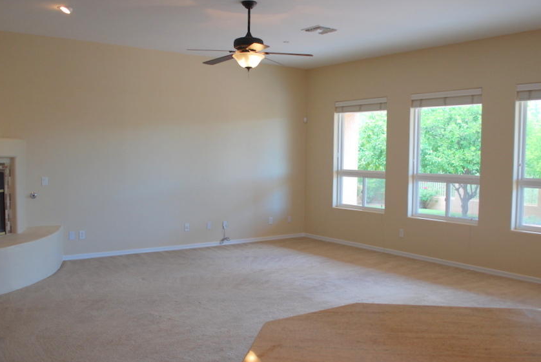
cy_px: 194
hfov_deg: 57.1
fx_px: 496
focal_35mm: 33
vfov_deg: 40.0
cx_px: 293
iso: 200
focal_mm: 18
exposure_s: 1/50
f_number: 3.5
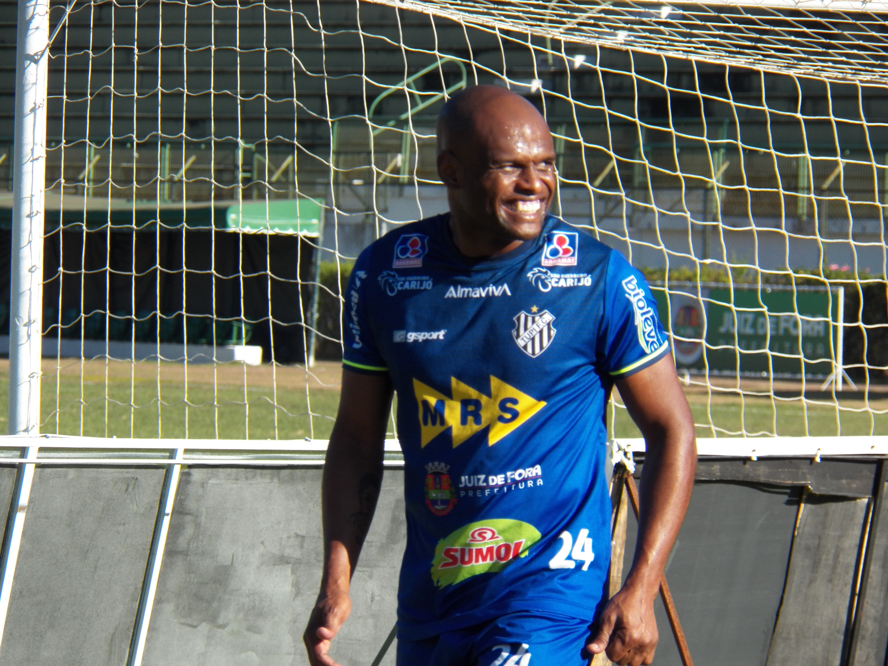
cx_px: 444
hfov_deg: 5.3
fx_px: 9517
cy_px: 333
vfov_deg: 4.0
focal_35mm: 371
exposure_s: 1/640
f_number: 4
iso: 125
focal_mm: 66.5
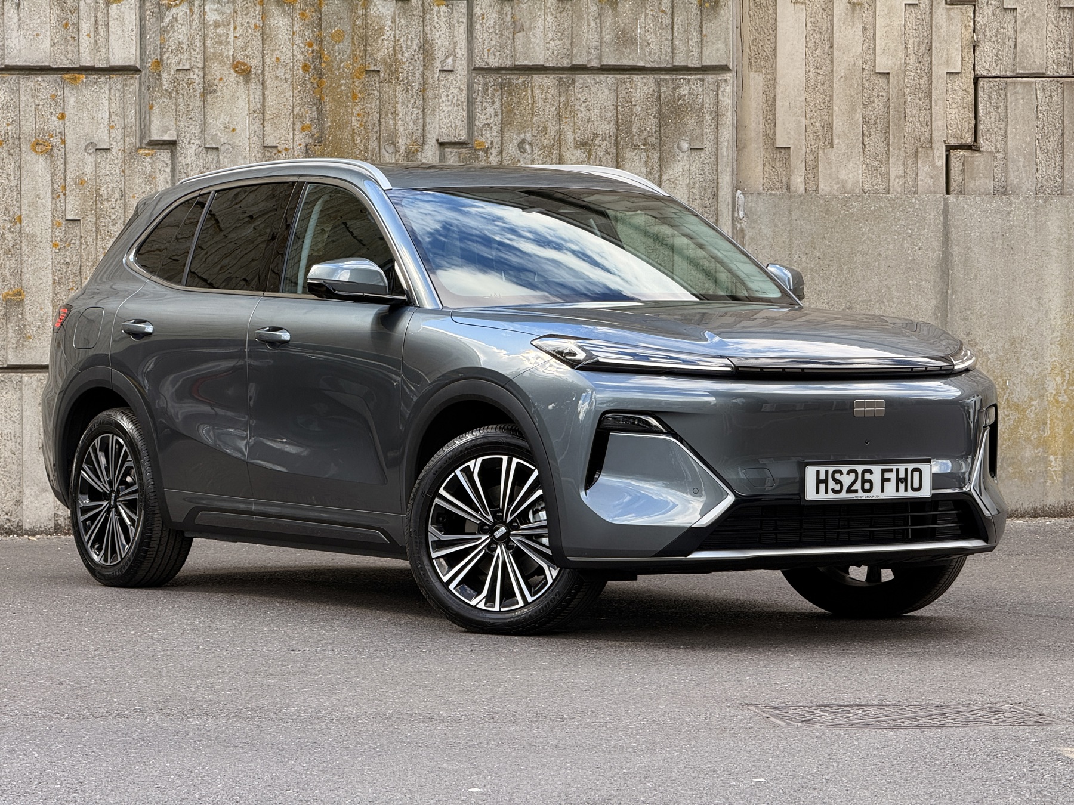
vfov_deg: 12.3
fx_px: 3723
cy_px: 402
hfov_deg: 16.4
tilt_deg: +1.1
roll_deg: +0.5
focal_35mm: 120
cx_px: 537
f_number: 2.8
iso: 50
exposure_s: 1/227
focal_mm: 15.66
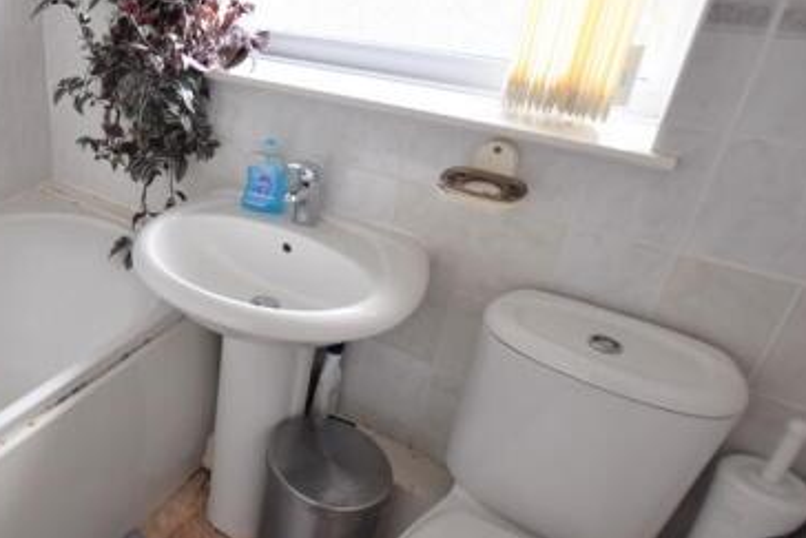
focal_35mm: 27
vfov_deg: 47.8
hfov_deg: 58.4
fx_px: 605
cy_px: 225
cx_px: 92
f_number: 4
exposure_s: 1/60
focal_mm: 10
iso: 200
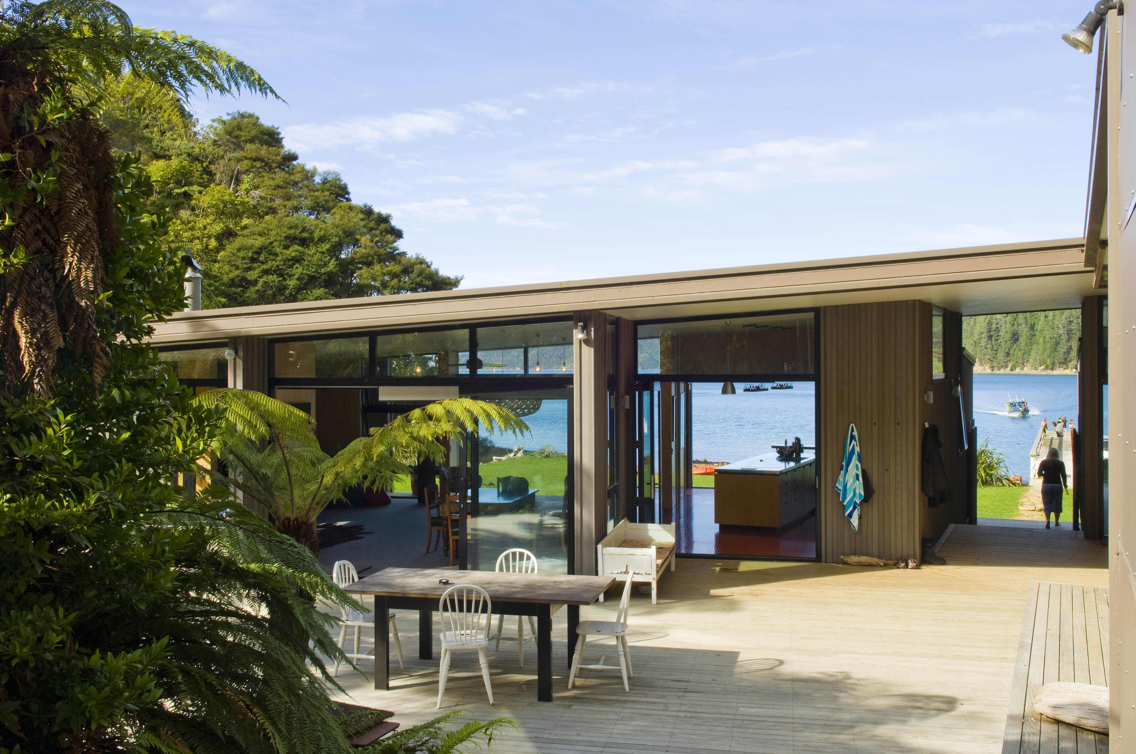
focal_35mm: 34
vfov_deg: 38.3
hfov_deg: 55.2
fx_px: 1087
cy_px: 377
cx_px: 568
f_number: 13
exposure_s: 1/30
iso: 100
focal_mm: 23
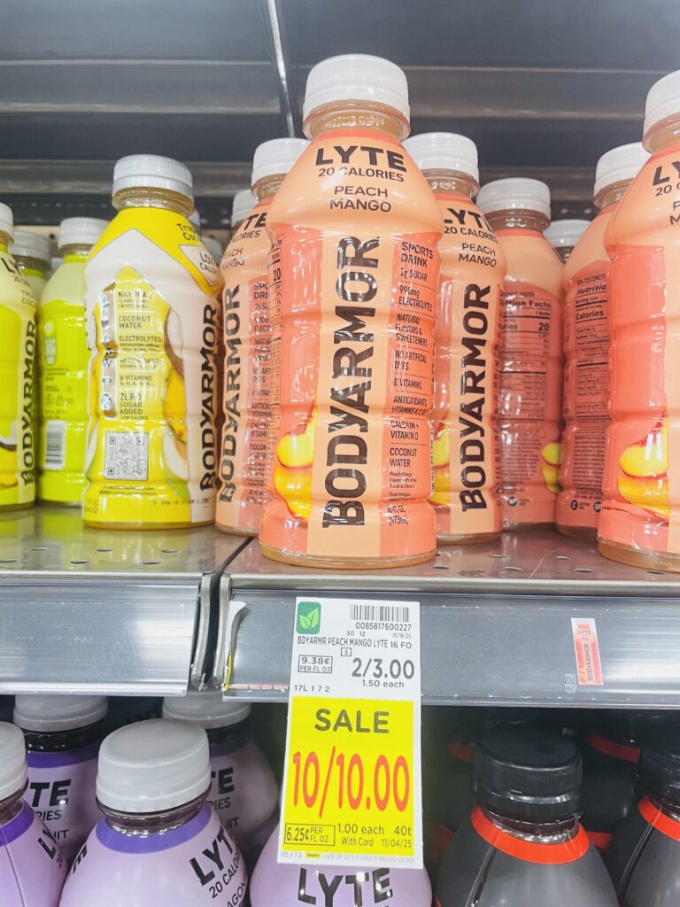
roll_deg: +0.0
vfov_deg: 67.3
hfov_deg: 53.1
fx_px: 681
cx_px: 340
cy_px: 454
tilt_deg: -1.6
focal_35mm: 26
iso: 80
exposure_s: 1/57
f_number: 1.6
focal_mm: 4.2
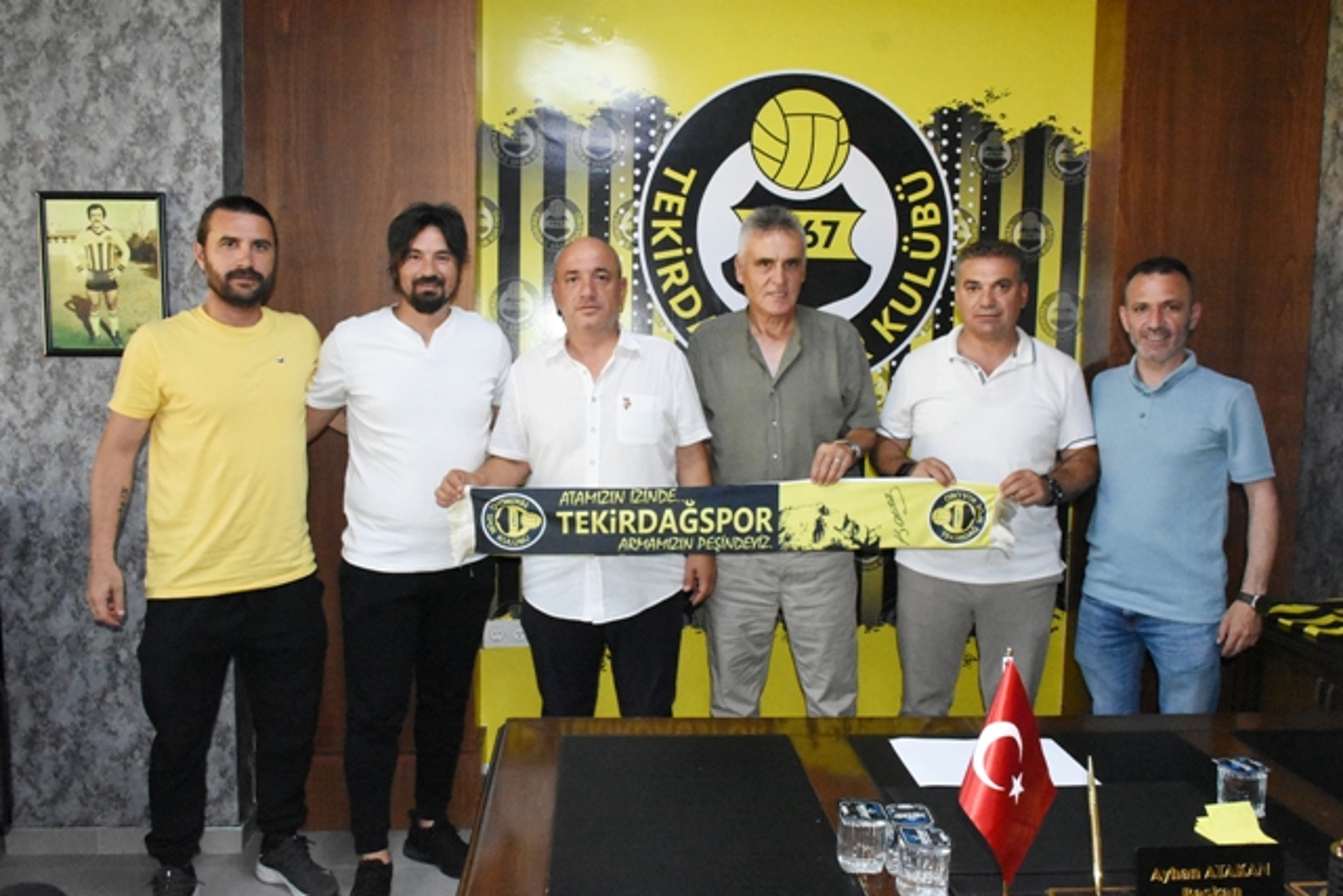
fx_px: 1119
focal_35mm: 30
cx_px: 672
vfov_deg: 43.6
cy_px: 448
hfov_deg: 61.9
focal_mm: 20
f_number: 9
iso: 10000
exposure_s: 1/125
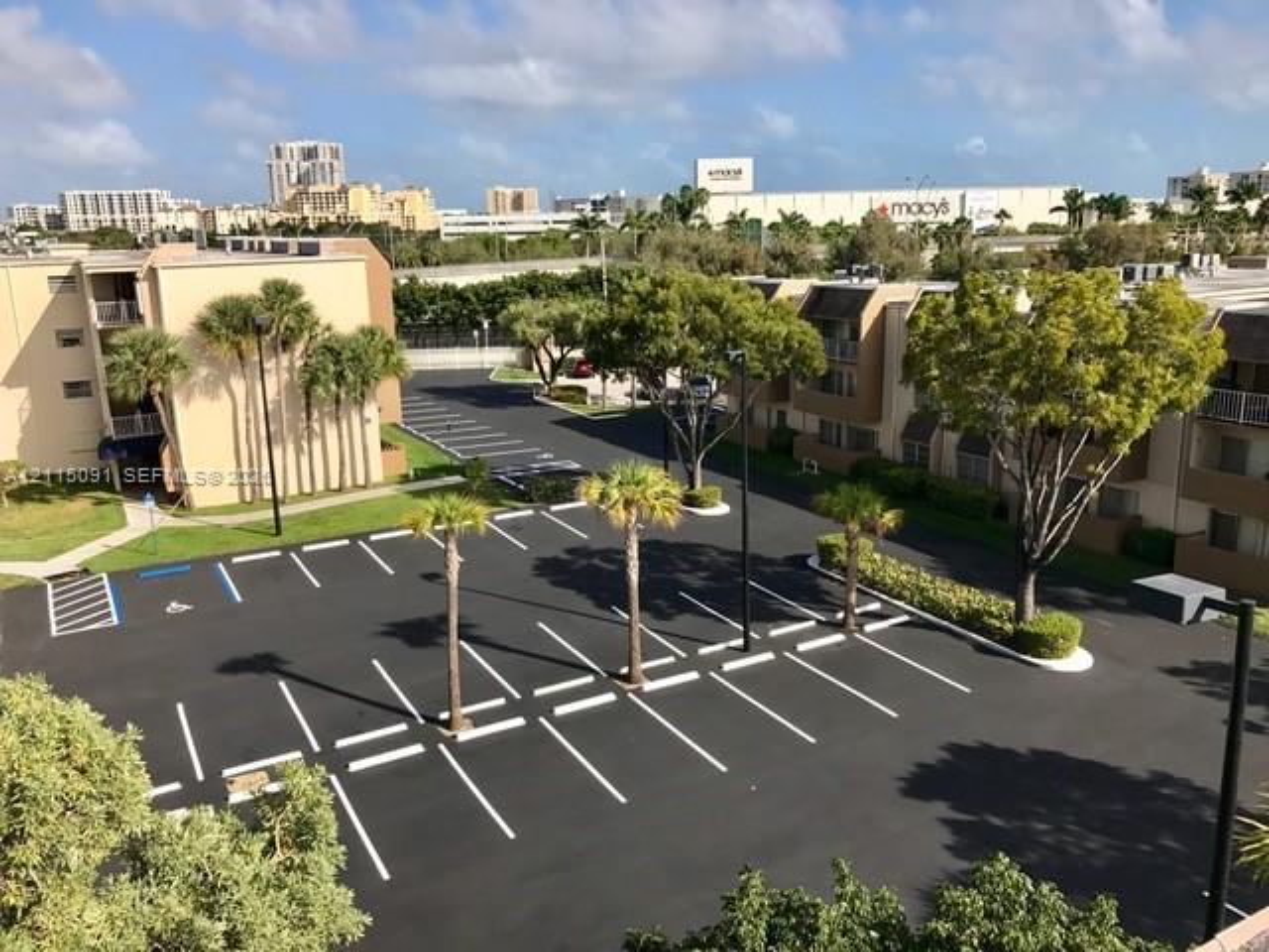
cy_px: 476
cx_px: 634
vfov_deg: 49.7
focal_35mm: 28
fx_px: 1026
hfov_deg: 63.4
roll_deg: +0.7
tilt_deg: -13.0
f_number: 1.8
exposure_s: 1/2660
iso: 20
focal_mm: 3.99
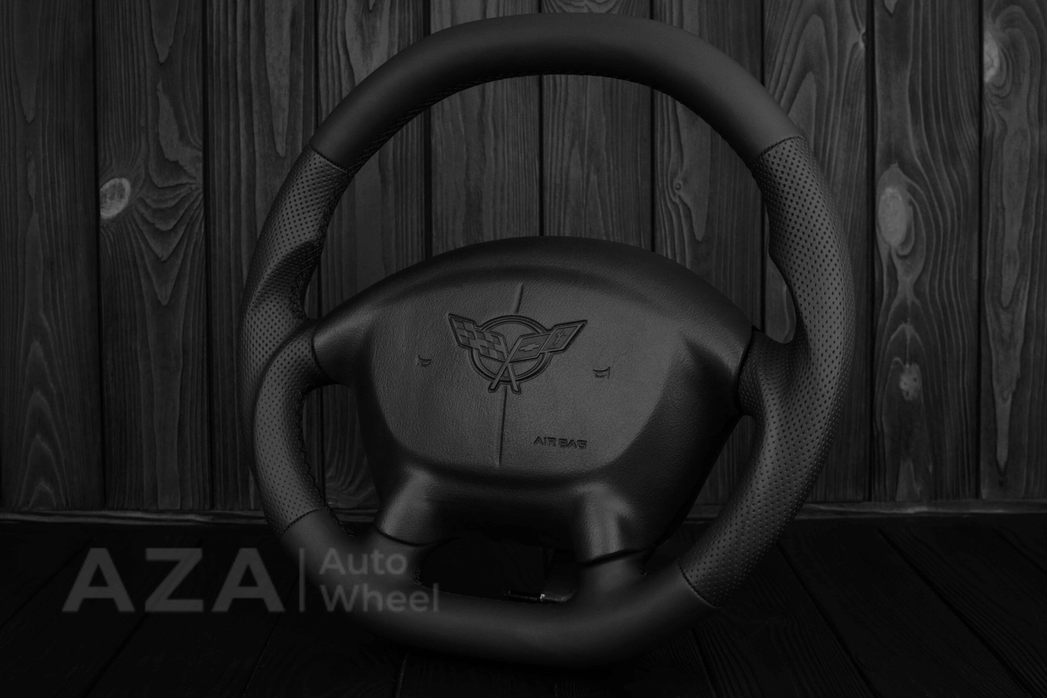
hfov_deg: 37.8
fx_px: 1527
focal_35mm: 52
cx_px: 524
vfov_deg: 25.8
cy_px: 349
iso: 500
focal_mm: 35
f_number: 6.3
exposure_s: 1/125
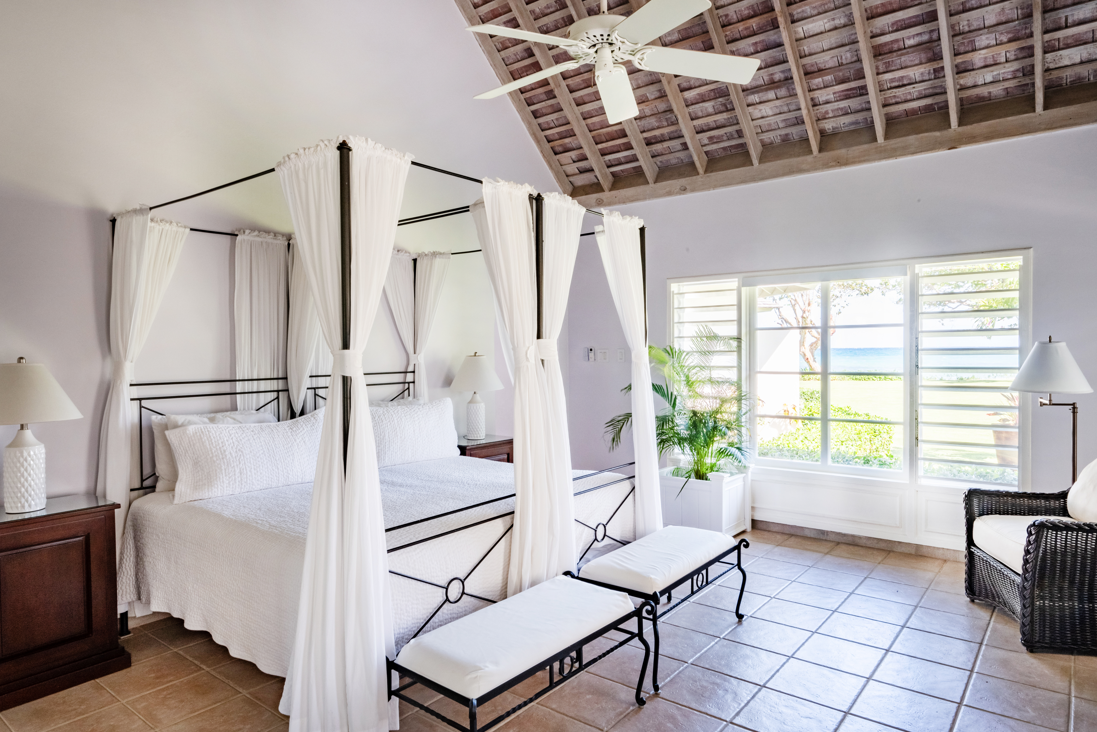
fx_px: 656
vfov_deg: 58.3
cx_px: 554
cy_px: 362
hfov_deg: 79.8
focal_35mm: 22
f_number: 22
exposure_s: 1/40
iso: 800
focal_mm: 20.5
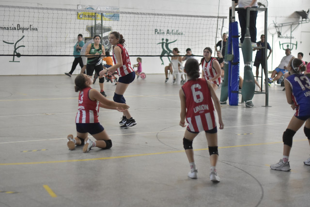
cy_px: 104
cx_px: 155
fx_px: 646
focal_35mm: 75
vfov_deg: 18.2
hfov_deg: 27.0
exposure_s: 1/2500
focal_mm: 50
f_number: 1.8
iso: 3200
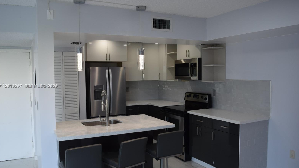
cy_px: 86
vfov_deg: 36.7
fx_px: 254
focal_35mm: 32
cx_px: 151
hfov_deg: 61.0
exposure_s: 1/100
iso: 400
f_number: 5
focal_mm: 20
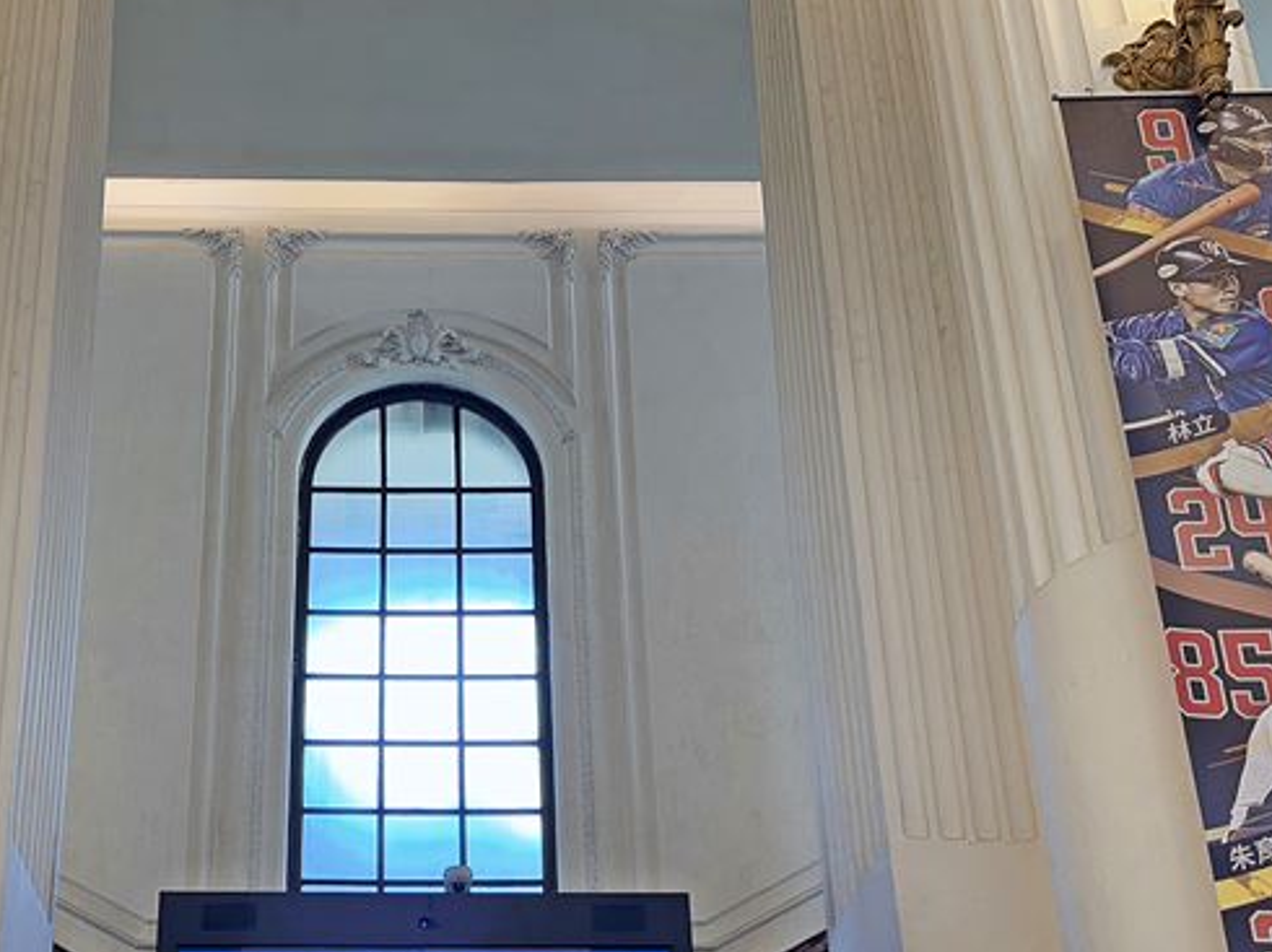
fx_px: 1800
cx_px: 397
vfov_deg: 28.4
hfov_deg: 38.4
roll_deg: -0.4
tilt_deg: +24.6
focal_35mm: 49
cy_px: 866
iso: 160
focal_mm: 6.76
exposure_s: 1/120
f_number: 1.78
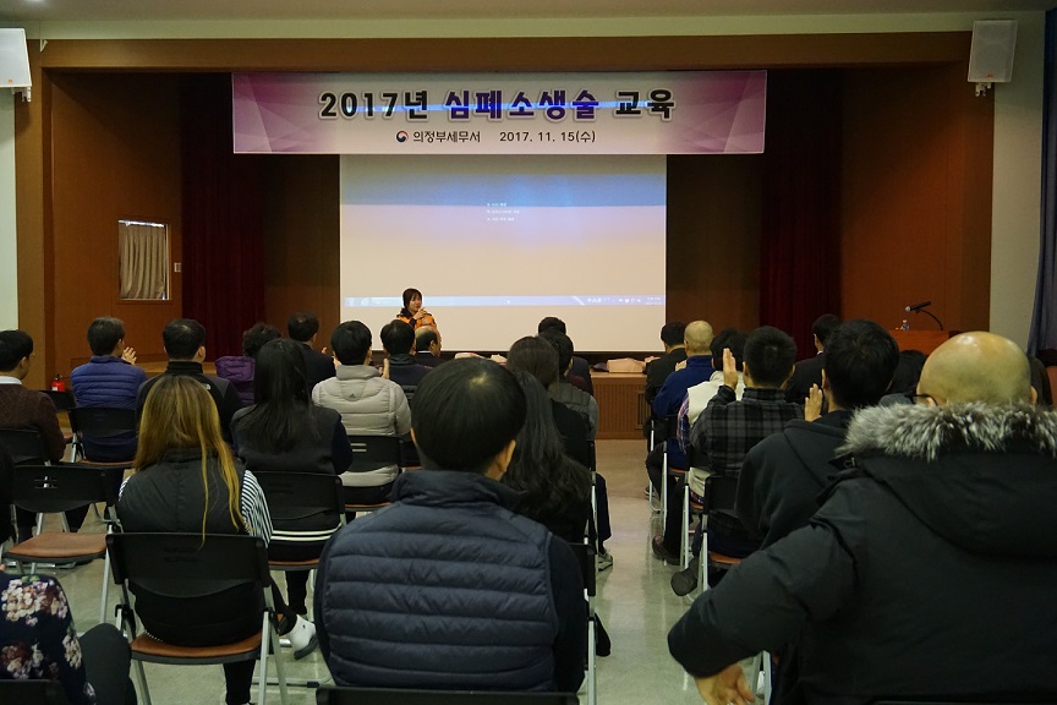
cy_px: 352
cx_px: 528
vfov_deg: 36.9
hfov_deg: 53.1
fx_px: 1057
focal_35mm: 36
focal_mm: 24
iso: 3200
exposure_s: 1/160
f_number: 4.5
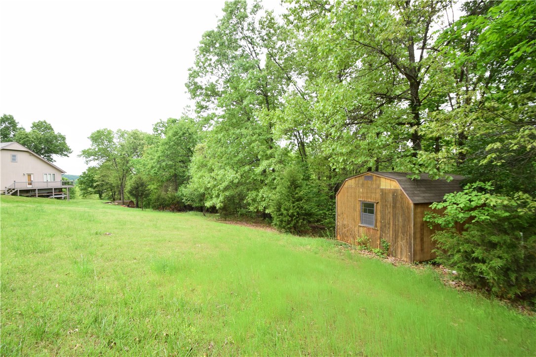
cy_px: 178
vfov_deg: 77.3
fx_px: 223
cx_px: 268
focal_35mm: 15
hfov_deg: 100.4
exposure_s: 1/200
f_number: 10
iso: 400
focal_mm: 10
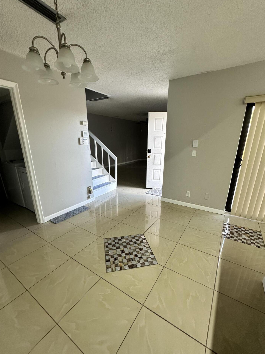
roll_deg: +0.5
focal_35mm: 15
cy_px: 188
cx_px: 128
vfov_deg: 98.1
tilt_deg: -17.2
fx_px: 153
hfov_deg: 81.7
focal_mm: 2.22
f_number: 2.2
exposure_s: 1/120
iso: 160
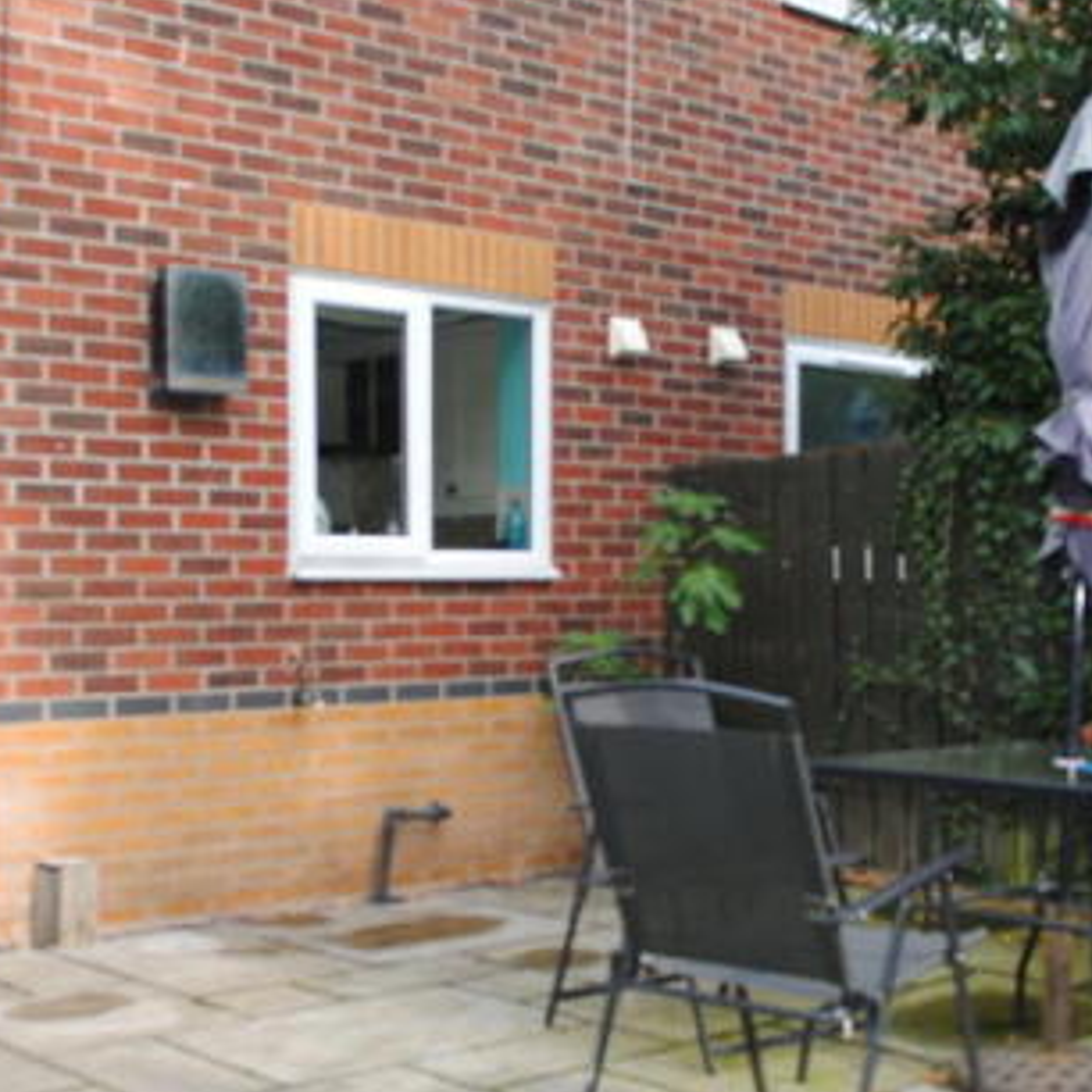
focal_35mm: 49
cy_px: 673
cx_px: 548
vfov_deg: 34.5
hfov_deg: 34.7
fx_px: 1749
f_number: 4.5
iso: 100
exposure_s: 1/200
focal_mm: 18
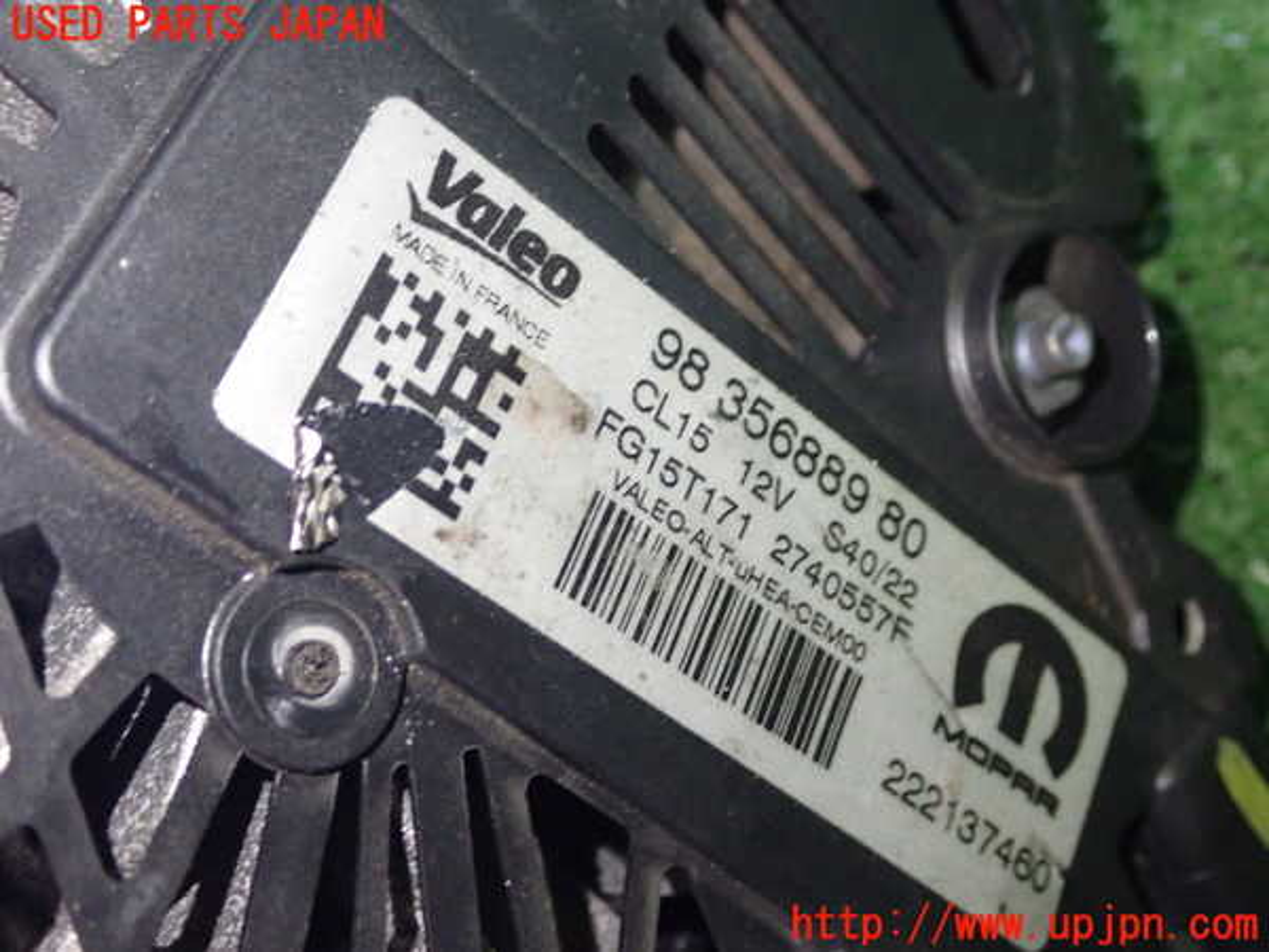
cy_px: 476
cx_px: 634
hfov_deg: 38.2
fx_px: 1833
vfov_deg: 29.1
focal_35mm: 50
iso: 640
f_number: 3.2
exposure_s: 1/50
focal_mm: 9.01
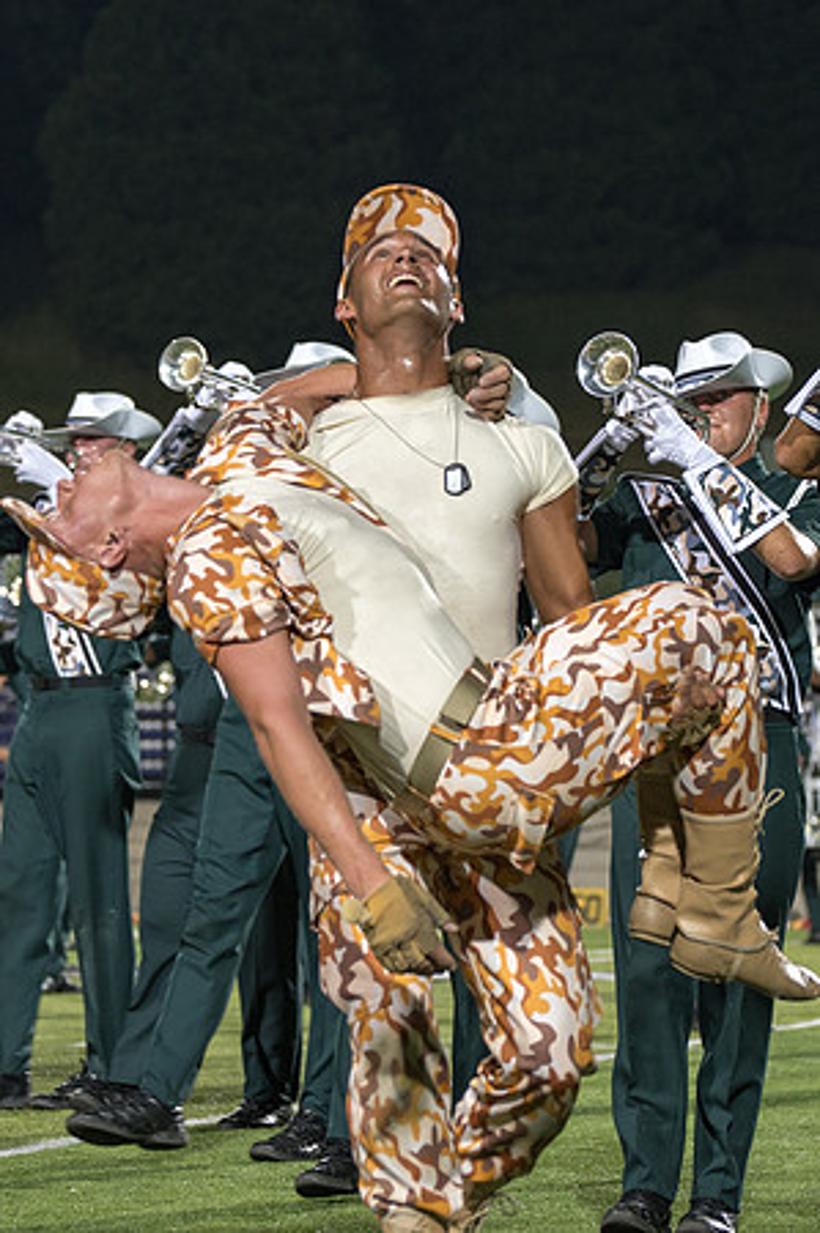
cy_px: 473
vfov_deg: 11.1
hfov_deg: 7.4
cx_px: 414
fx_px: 6340
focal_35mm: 185
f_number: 4.5
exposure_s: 1/160
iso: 2000
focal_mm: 100
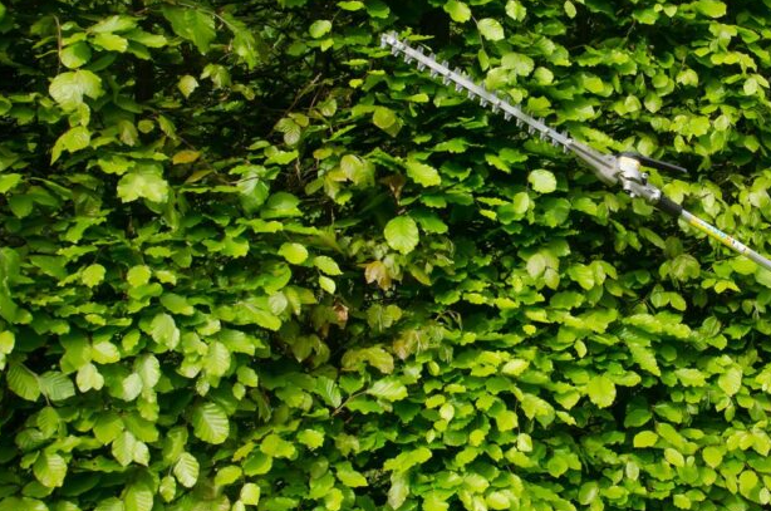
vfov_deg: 29.7
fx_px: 962
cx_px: 555
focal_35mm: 45
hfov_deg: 42.6
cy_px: 210
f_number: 8
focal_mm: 18
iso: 400
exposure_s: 1/250
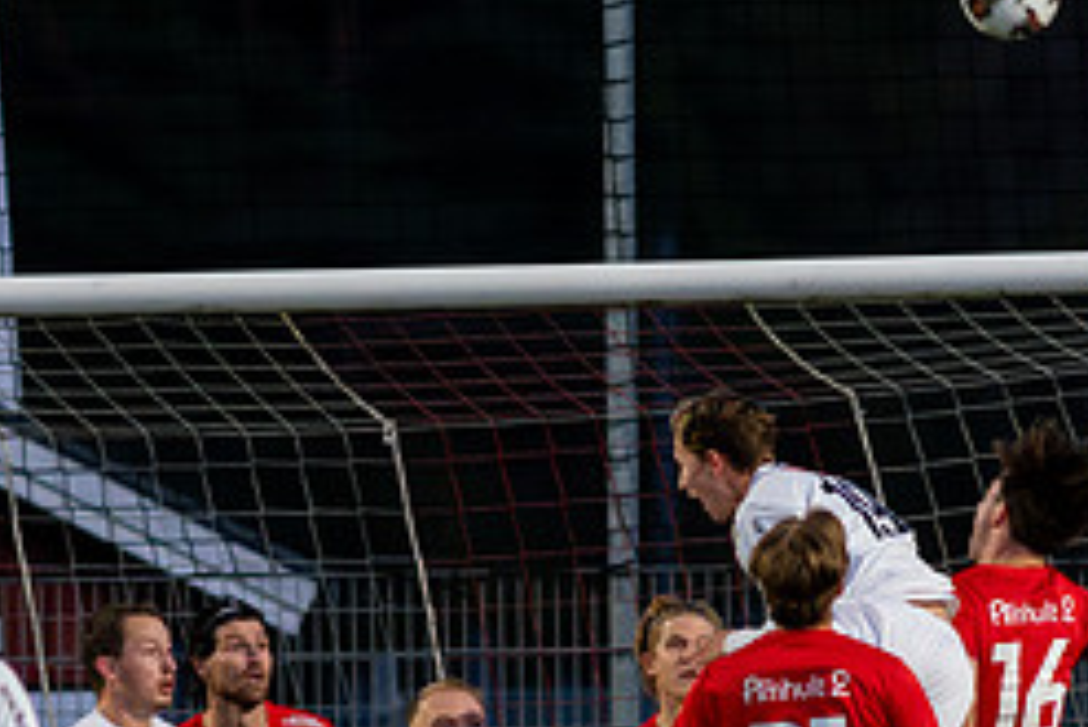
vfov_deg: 1.0
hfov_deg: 1.5
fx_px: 42637
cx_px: 665
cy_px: 707
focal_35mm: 1410
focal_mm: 300
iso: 8000
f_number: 3.2
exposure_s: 1/800
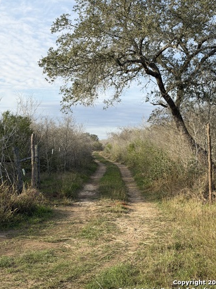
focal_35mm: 53
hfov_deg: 27.5
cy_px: 135
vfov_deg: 36.2
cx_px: 107
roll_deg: -1.0
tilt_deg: +2.5
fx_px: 441
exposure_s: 1/2667
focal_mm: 6.76
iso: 64
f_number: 1.78
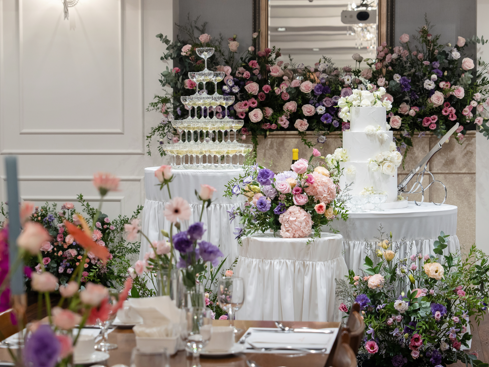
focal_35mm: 89
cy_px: 184
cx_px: 259
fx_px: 1257
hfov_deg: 22.0
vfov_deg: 16.6
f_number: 4
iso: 640
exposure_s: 1/100
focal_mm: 55
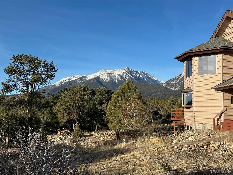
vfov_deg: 30.3
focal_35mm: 48
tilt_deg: +4.5
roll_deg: -0.5
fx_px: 323
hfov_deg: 39.7
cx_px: 116
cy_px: 88
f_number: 1.78
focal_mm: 6.86
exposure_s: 1/3257
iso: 64
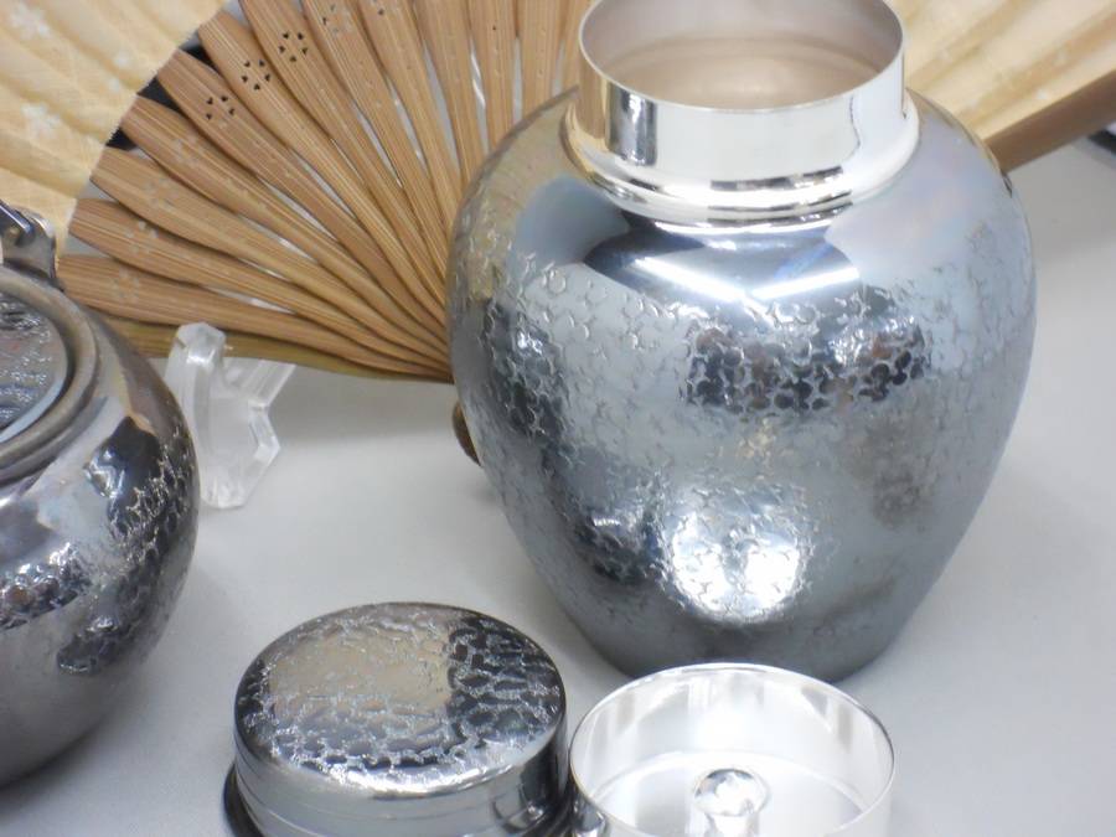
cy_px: 418
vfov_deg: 10.6
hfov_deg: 14.1
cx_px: 558
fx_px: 4514
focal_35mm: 140
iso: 800
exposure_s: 1/20
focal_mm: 25
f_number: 6.6
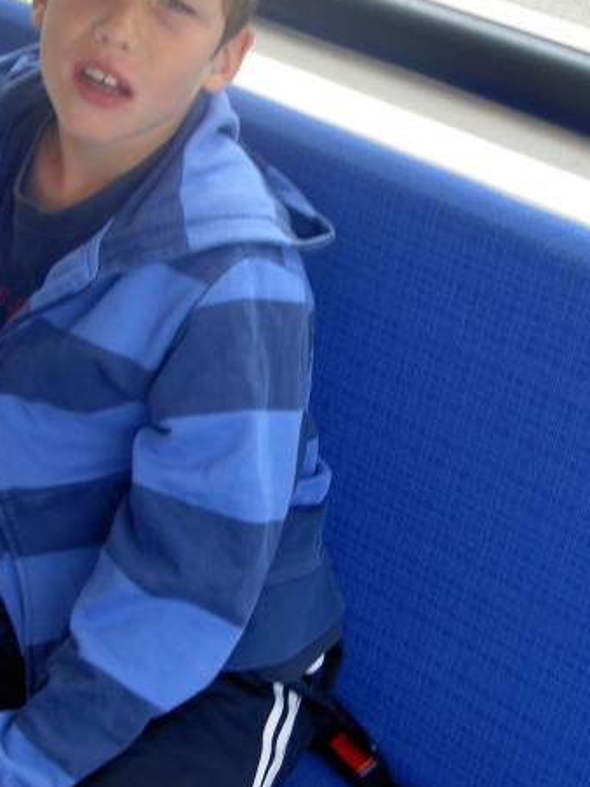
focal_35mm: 69
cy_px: 378
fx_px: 1568
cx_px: 291
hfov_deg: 21.3
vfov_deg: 28.2
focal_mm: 8
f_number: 2.8
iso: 100
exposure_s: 1/60
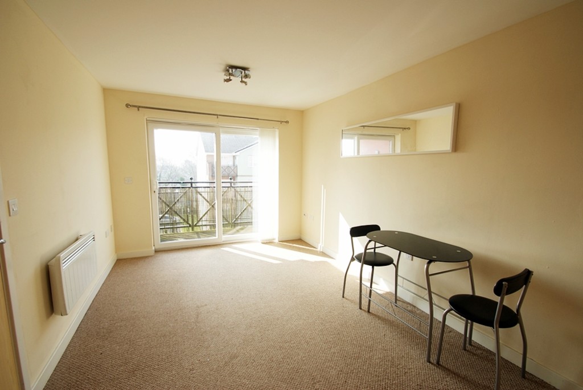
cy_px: 195
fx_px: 243
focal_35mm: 15
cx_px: 292
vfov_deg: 77.5
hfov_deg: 100.3
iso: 100
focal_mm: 10
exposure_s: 1/40
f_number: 4.5
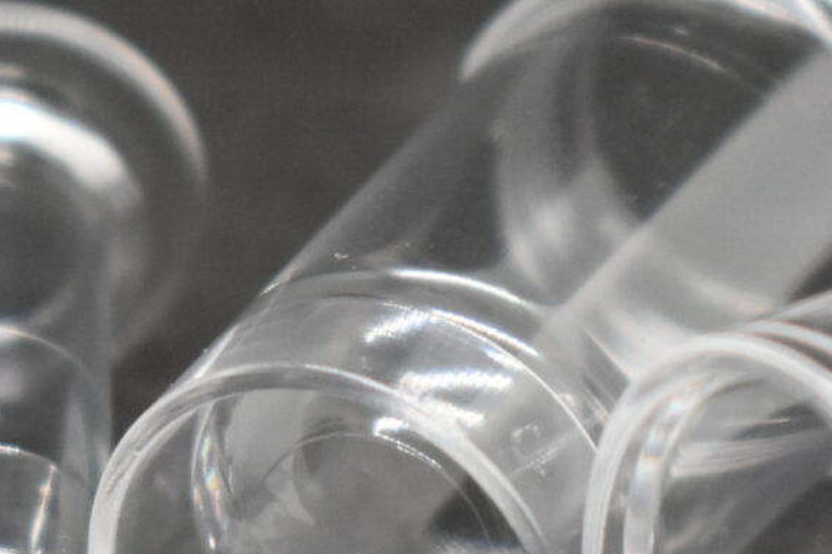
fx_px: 8484
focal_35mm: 367
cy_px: 471
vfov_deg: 3.7
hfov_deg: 5.6
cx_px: 223
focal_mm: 55
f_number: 5.6
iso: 1250
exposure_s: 1/125
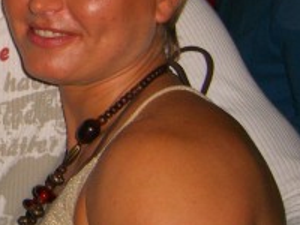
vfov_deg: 12.9
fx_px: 988
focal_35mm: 114
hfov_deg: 16.4
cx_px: -86
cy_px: 32
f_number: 2.8
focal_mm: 7.9
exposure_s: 1/60
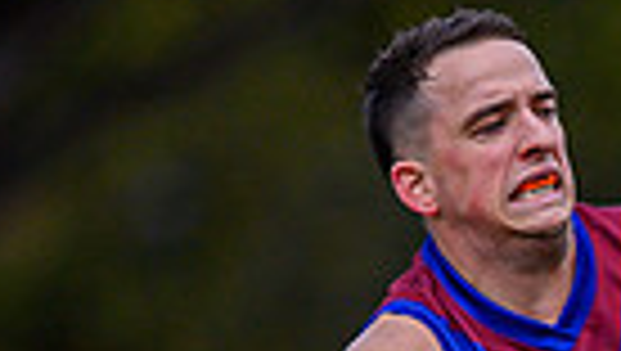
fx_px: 54732
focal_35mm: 3320
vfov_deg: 0.4
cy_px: 662
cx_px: 1336
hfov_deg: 0.6
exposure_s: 1/1250
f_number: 4
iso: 140
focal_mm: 500
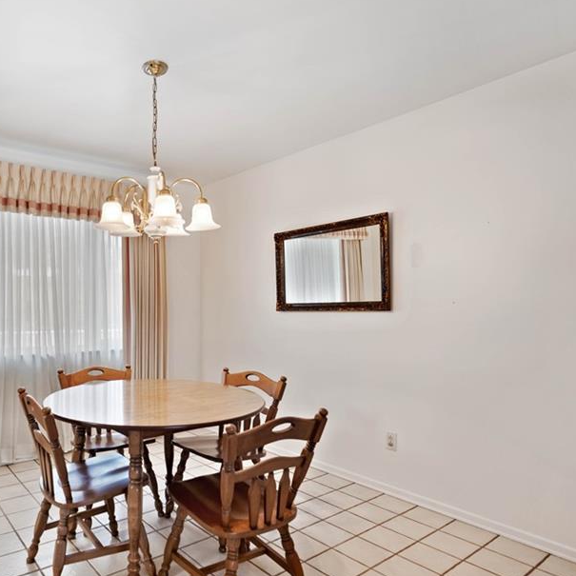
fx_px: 433
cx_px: 169
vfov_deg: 67.2
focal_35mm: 23
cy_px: 303
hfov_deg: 64.6
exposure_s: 1/30
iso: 100
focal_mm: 16
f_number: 2.8
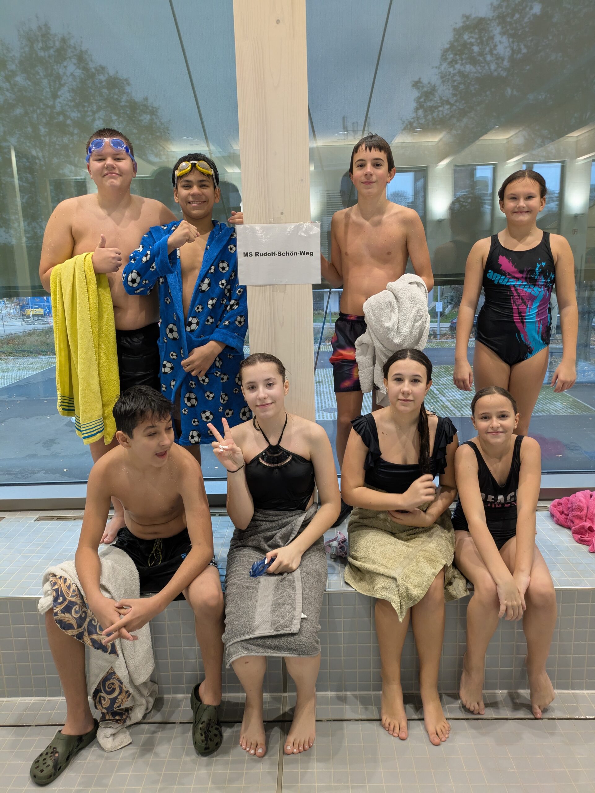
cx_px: 298
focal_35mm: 25
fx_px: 573
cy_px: 396
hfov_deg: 54.9
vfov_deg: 69.4
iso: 344
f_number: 1.89
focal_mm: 5.43
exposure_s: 1/100
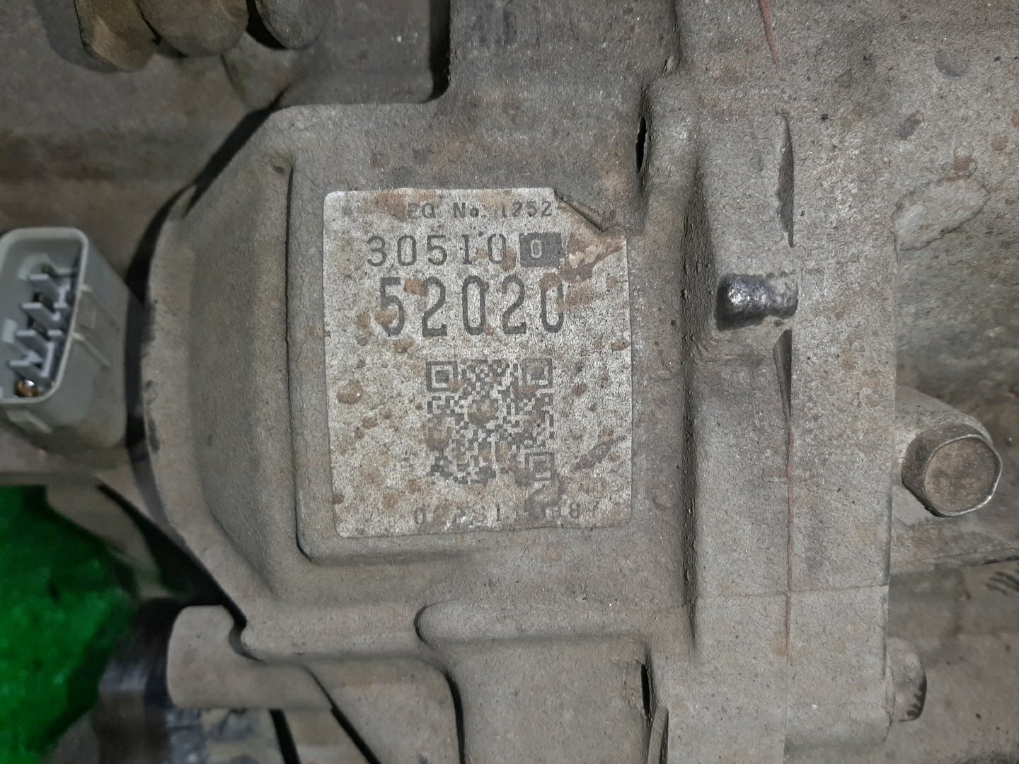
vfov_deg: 53.1
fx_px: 765
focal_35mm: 26
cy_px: 382
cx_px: 510
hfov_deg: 67.3
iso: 52
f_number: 1.7
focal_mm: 3.93
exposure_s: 1/50
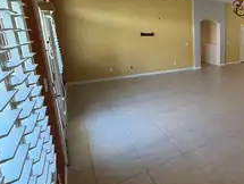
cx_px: 222
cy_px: 72
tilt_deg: -12.0
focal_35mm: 26
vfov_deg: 52.7
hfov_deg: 57.2
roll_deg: -0.4
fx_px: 184
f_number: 2.2
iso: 200
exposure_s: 1/120
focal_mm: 2.22
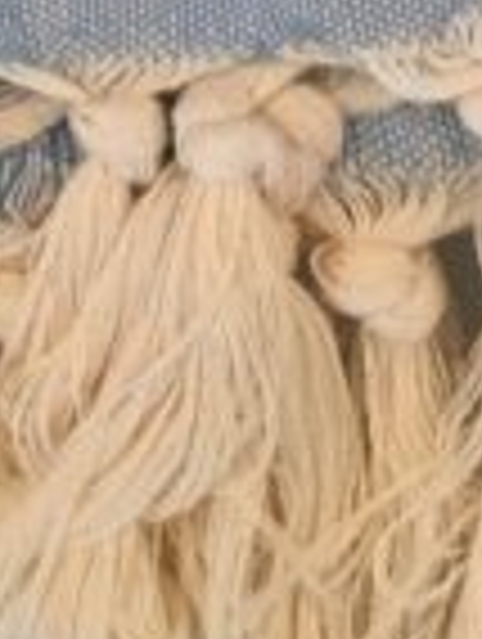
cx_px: 500
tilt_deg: -81.7
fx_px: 3869
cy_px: -1350
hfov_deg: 7.1
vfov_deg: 8.0
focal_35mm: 209
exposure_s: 1/33
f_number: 2.2
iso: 32
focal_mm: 4.15
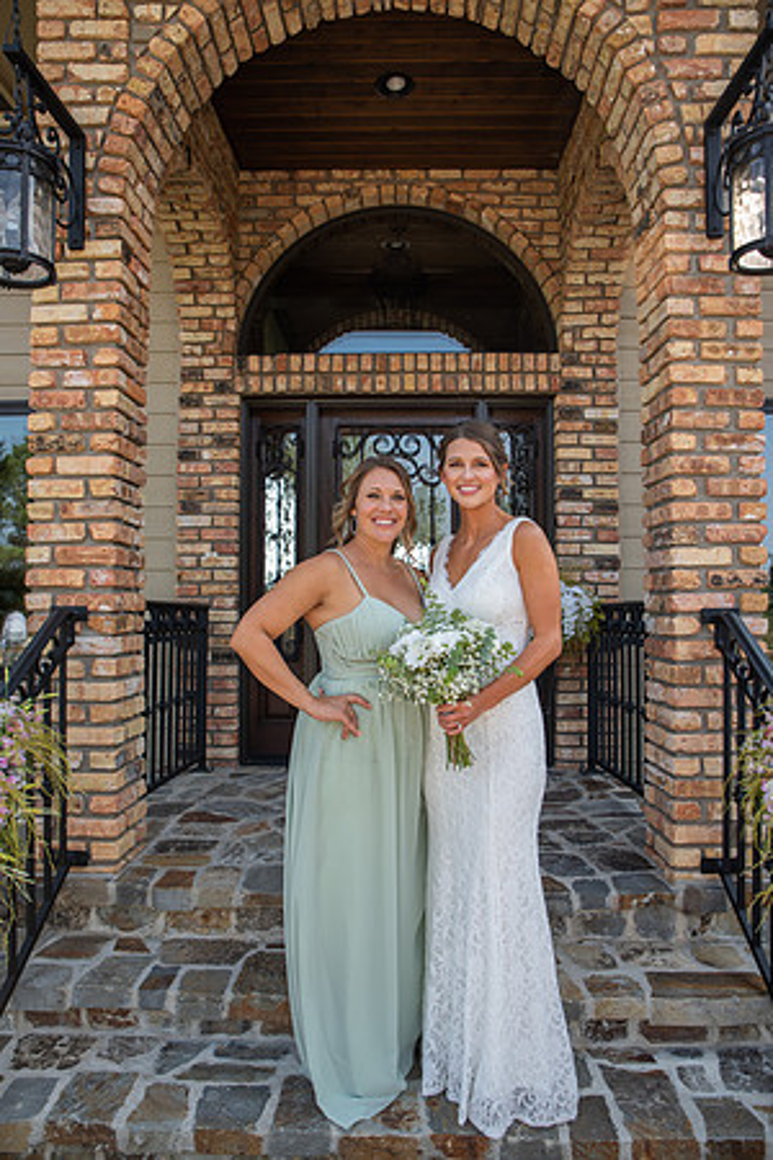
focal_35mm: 24
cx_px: 386
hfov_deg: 53.1
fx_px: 773
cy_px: 580
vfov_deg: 73.7
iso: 125
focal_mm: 24
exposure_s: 1/160
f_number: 4.5
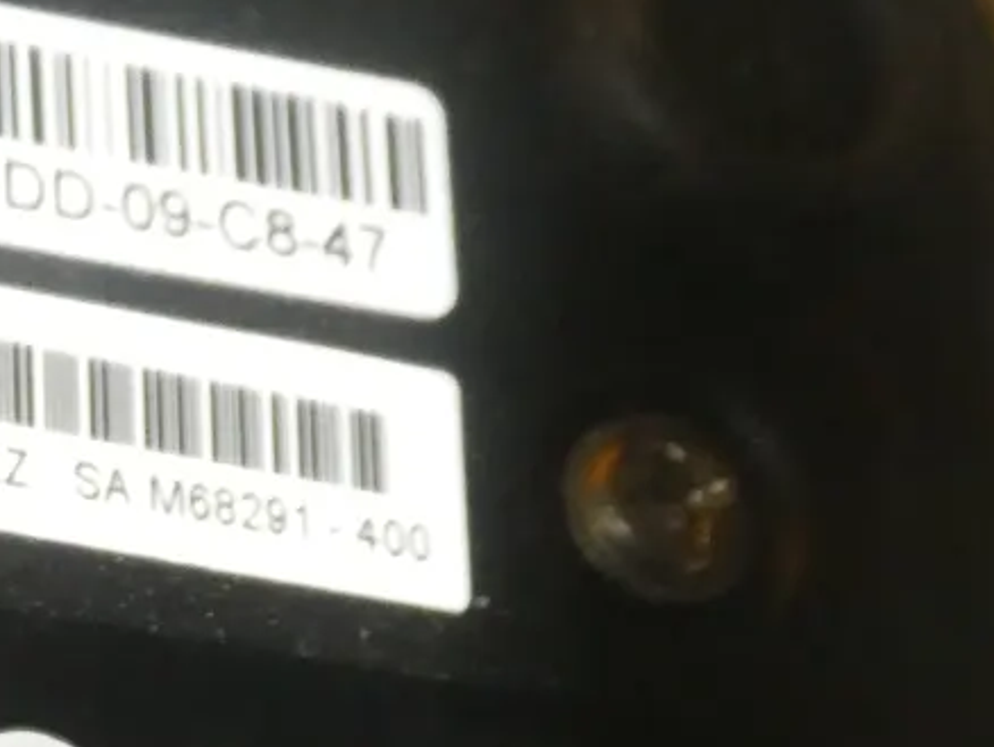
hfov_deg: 8.8
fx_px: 6292
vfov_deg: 6.7
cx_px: -590
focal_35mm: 219
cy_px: 1208
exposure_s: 1/60
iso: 800
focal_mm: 9
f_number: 4.1
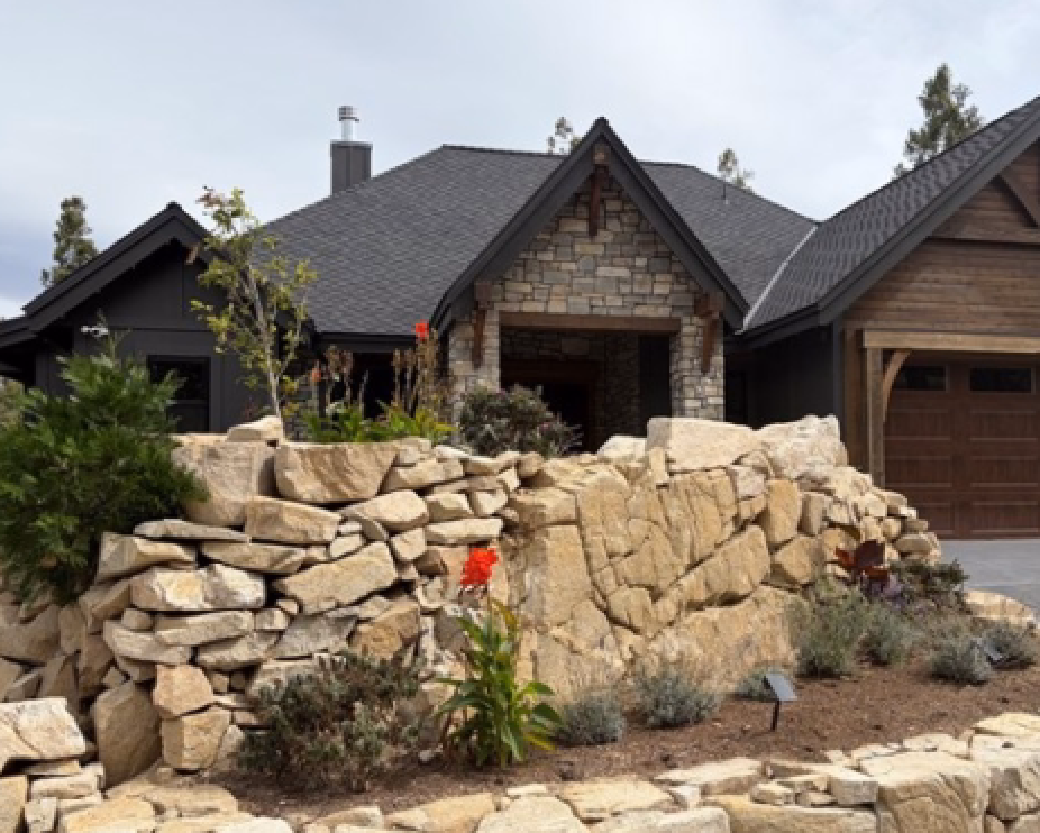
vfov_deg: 45.8
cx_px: 604
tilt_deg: +2.6
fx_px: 986
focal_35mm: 32
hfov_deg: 55.4
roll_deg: +0.7
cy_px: 447
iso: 50
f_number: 1.6
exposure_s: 1/3125
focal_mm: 5.96
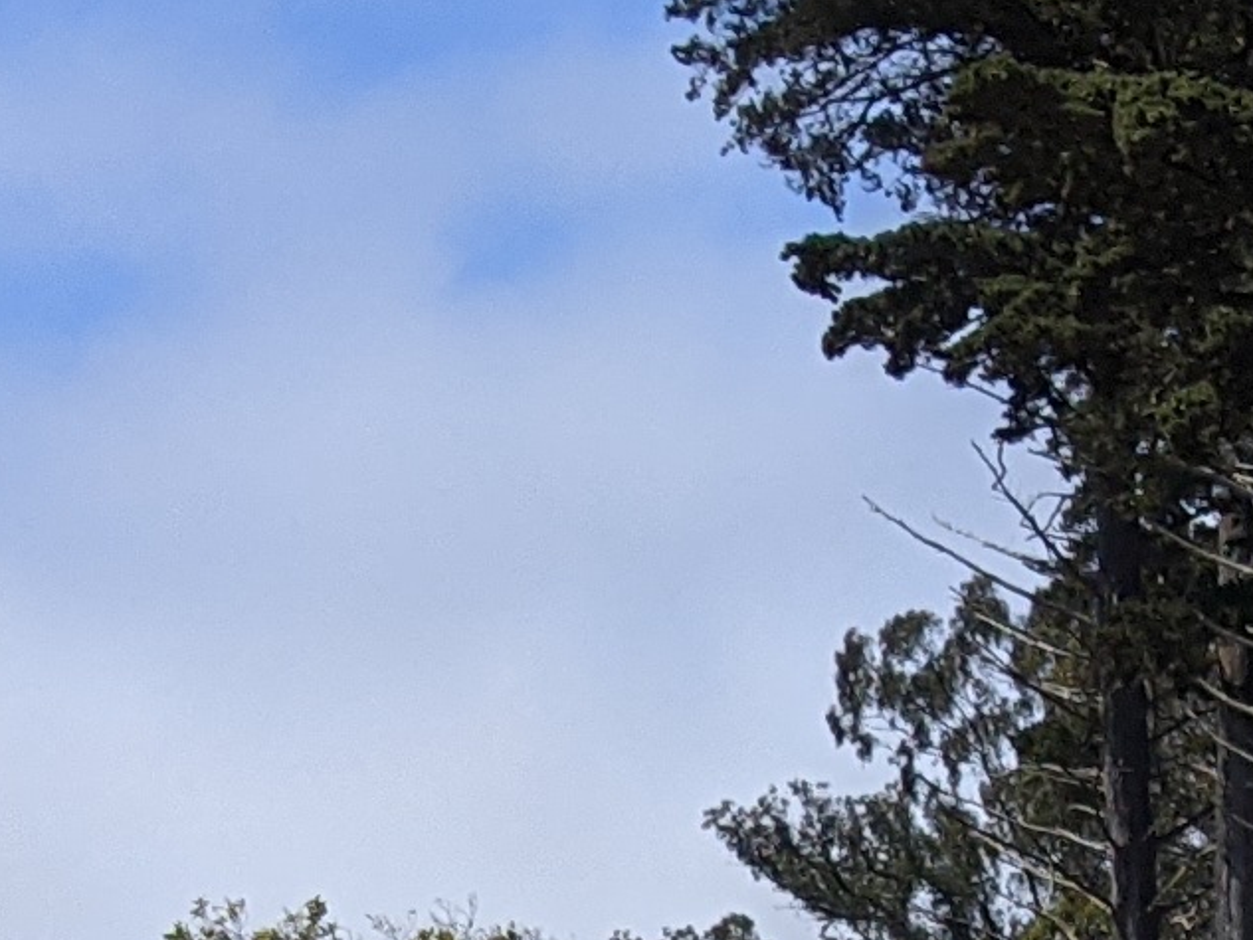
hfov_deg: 11.4
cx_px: 1085
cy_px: 2687
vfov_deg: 7.7
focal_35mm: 172
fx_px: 6227
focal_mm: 4.44
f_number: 1.8
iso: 64
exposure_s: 1/3906
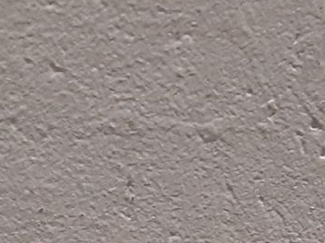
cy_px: 654
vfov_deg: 8.6
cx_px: 92
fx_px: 1416
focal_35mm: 151
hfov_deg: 13.1
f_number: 1.7
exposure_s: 1/50
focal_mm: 3.93
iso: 160
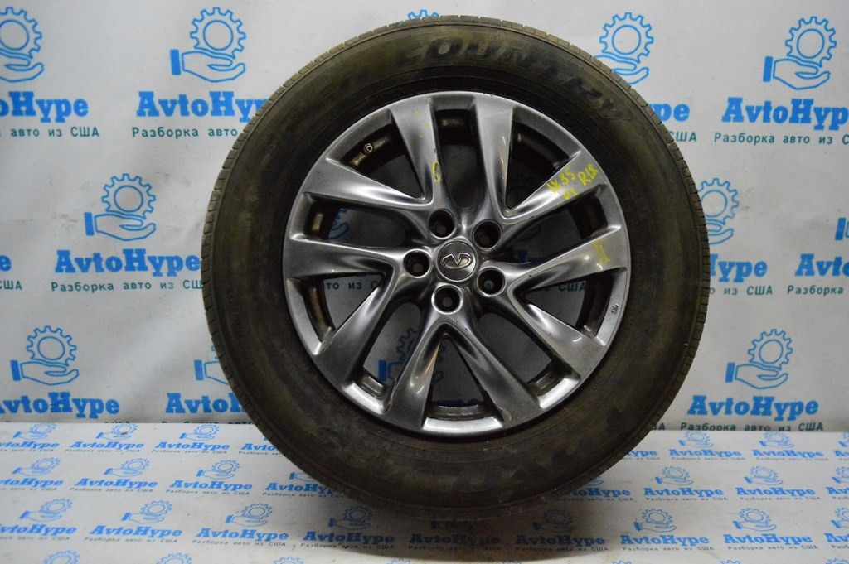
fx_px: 707
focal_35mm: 30
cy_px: 282
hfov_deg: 62.0
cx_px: 424
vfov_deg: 43.5
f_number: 3.8
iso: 6400
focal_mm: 20
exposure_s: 1/1000
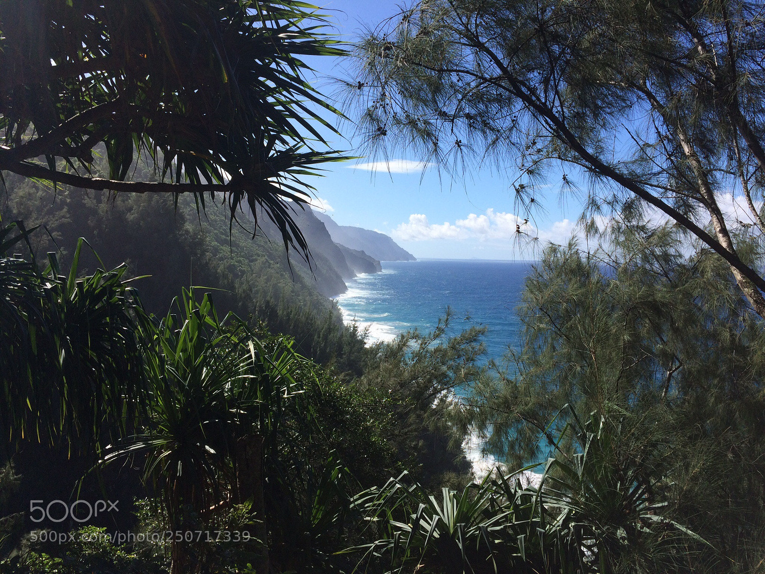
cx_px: 382
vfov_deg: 48.2
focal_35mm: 29
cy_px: 287
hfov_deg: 61.7
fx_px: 641
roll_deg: -1.7
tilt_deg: -7.8
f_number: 2.2
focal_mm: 4.15
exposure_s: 1/2415
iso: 32
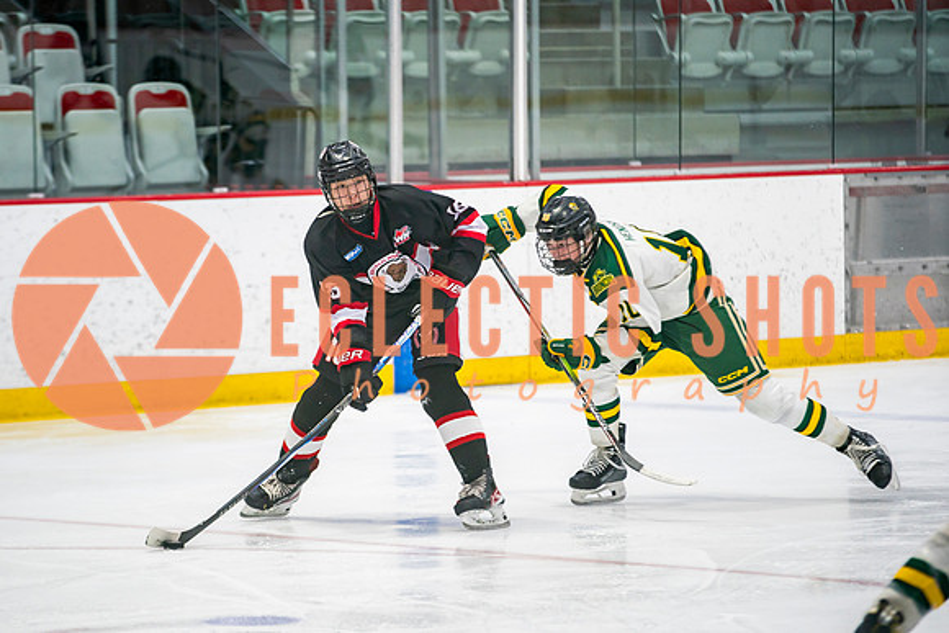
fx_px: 6123
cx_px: 410
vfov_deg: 5.9
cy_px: 331
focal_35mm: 232
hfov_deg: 8.9
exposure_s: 1/640
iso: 1000
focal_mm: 200
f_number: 2.8
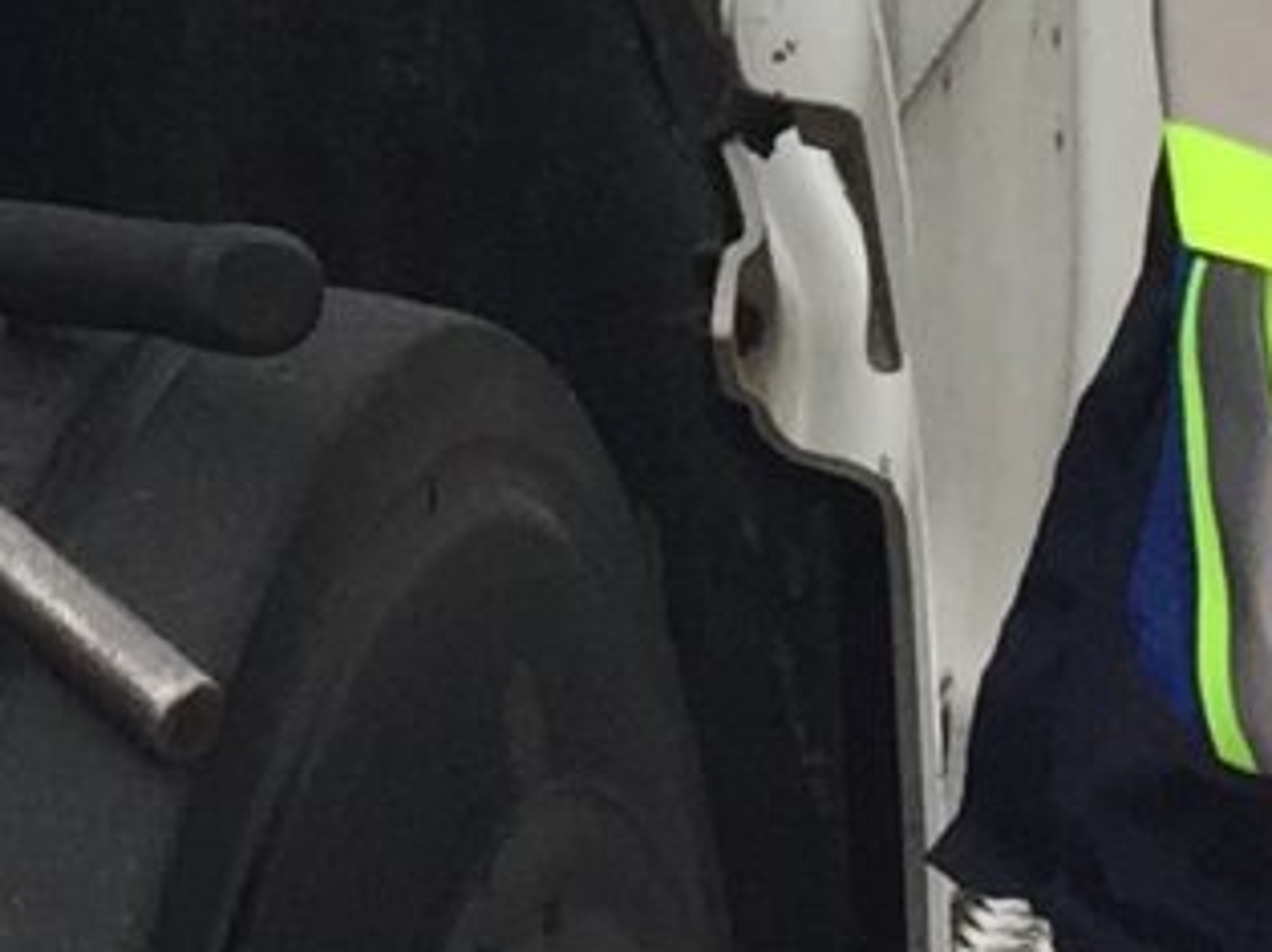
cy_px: -1900
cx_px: -73
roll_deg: +1.0
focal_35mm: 222
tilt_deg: +1.9
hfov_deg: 8.9
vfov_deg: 6.2
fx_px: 8151
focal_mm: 4.15
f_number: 2.2
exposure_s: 1/347
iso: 32
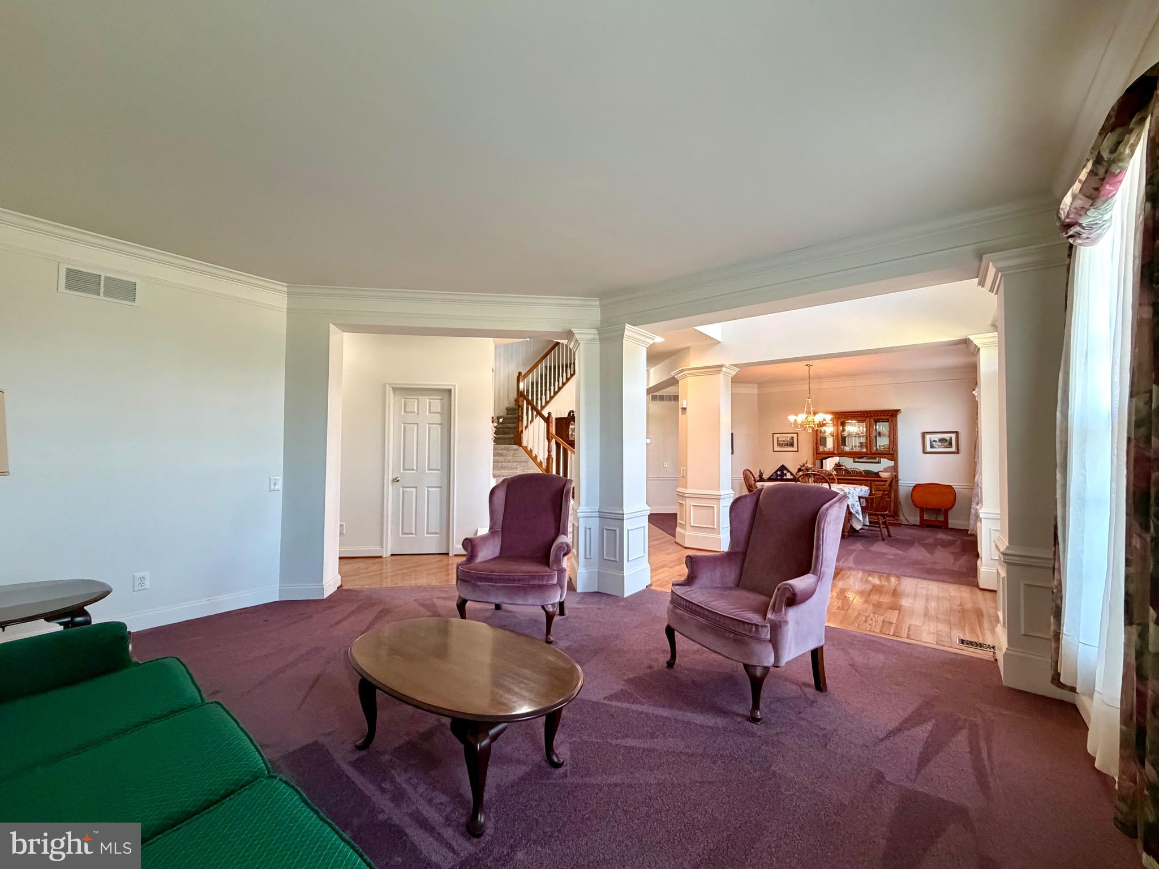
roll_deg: -0.4
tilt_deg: +1.4
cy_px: 434
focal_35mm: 14
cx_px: 580
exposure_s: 1/60
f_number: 2.2
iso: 640
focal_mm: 2.22
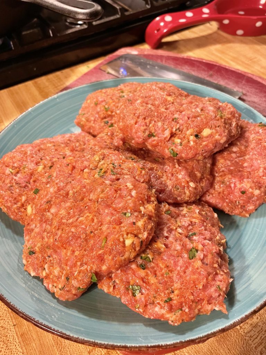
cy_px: 178
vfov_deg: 67.3
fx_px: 266
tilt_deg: -52.4
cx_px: 133
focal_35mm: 26
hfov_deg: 53.1
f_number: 1.6
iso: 500
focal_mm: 4.2
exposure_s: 1/60
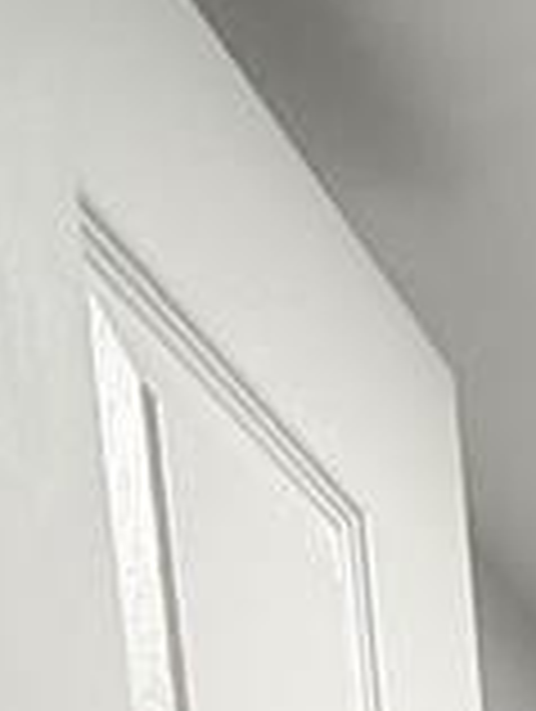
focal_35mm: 106
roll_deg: -1.6
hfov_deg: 10.9
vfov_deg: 11.7
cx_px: 1432
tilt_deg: -12.8
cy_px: 2038
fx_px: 2183
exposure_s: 1/60
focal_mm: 2.22
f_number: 2.2
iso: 250
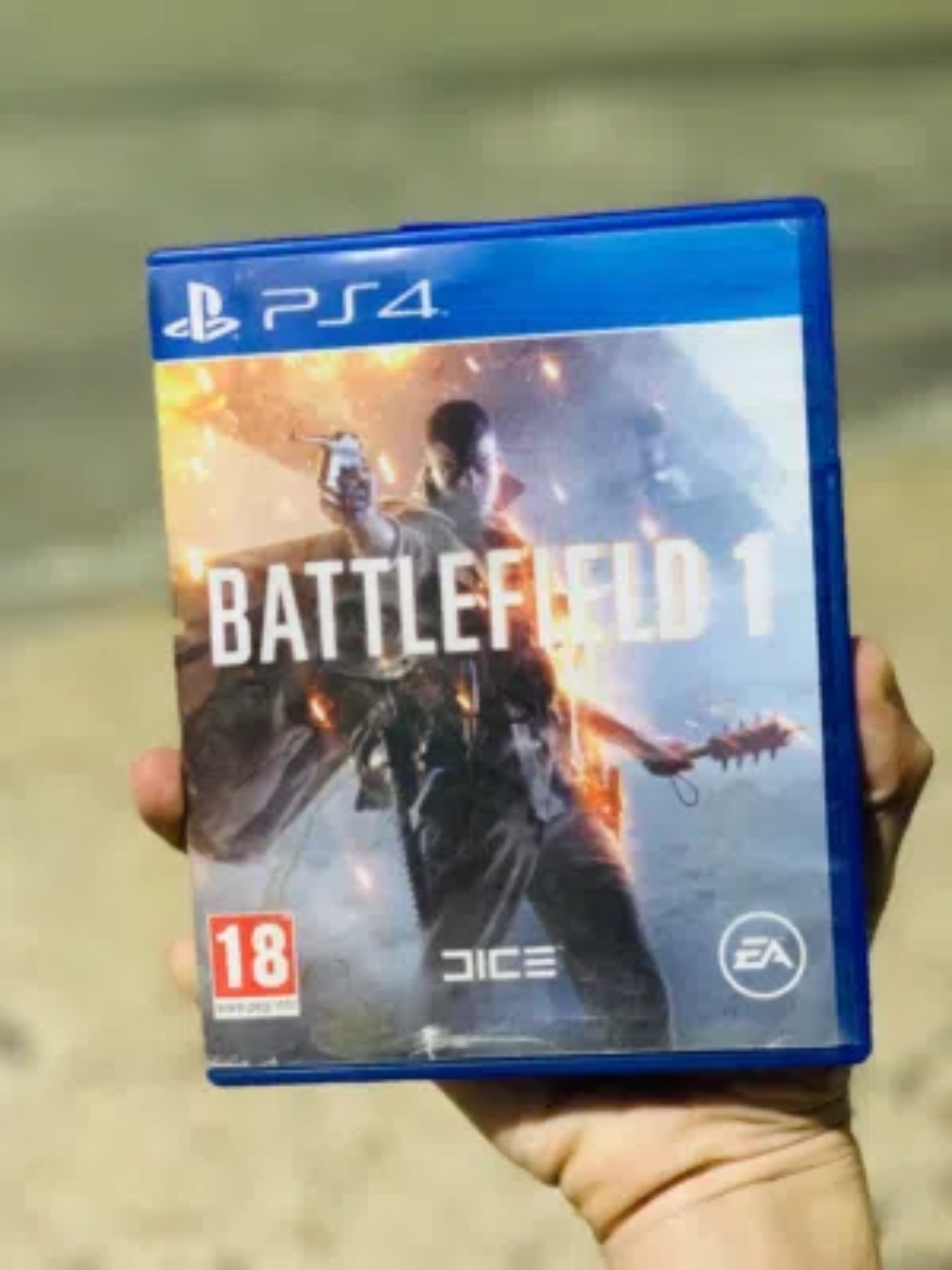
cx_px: 476
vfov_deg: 36.8
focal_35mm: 52
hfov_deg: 28.0
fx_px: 1907
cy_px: 635
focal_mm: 6
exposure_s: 1/33
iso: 320
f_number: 2.4
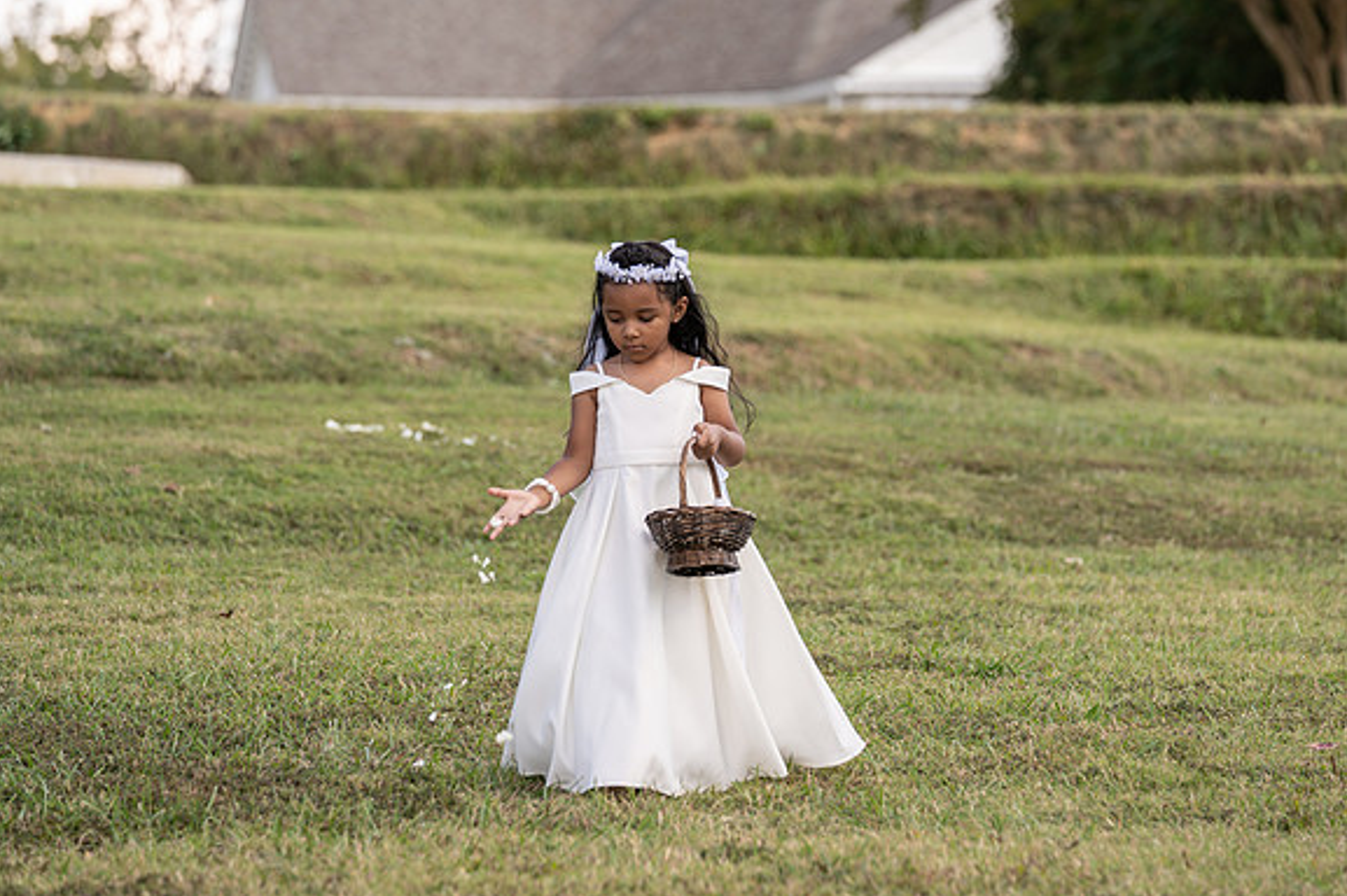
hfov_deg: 12.1
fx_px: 6357
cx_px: 730
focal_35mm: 170
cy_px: 435
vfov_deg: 8.1
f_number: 4
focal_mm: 154
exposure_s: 1/250
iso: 100
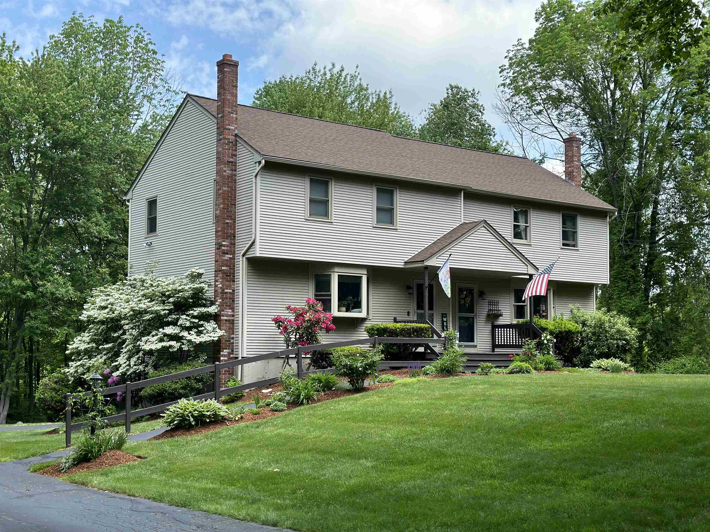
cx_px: 355
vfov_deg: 30.3
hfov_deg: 39.7
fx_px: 985
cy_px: 266
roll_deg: -0.2
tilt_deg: +5.6
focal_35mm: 48
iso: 80
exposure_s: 1/1541
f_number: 1.78
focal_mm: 6.86
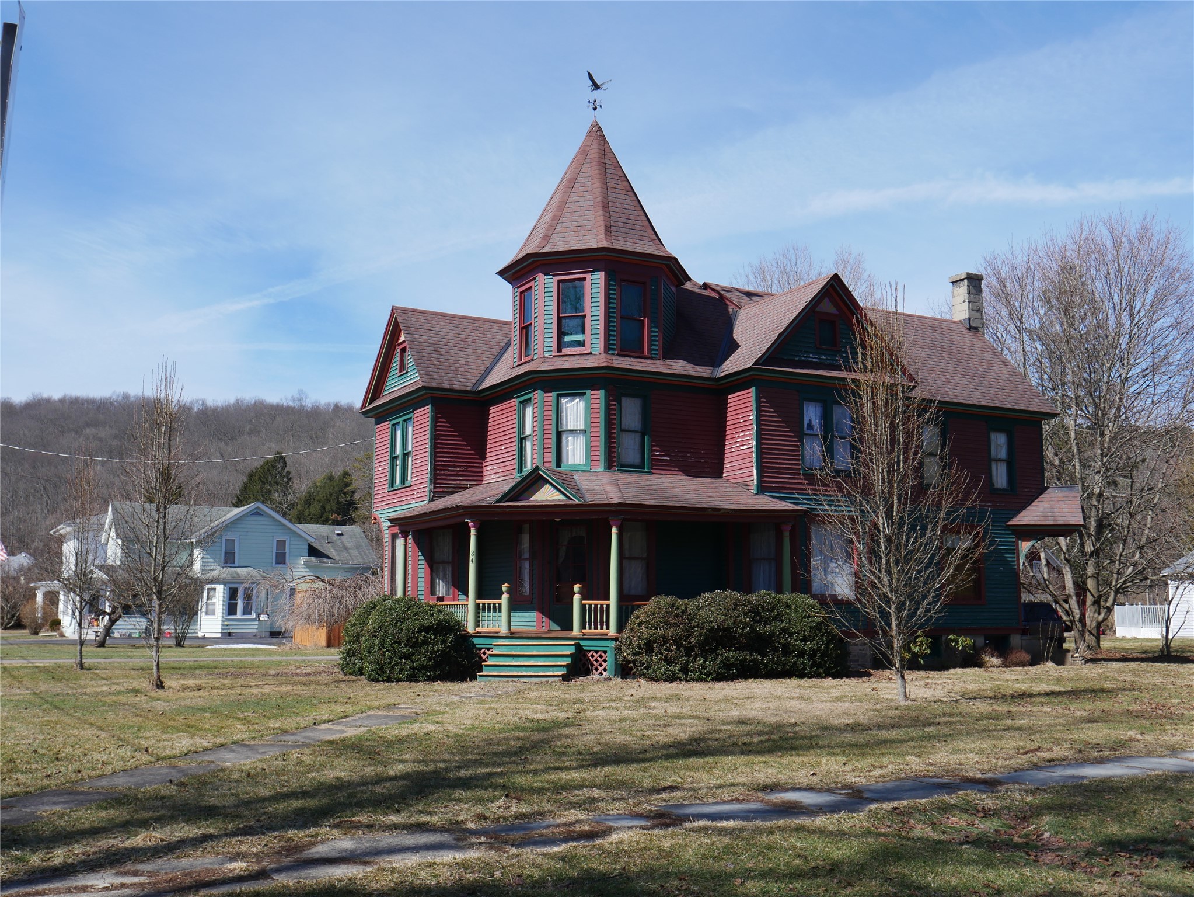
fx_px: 1242
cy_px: 448
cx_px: 597
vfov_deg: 39.7
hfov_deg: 51.3
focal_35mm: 36
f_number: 8
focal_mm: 18
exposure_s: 1/400
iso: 200
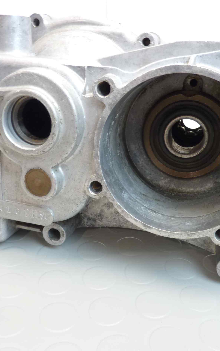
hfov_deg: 35.3
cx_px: 110
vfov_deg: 54.0
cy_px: 178
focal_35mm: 36
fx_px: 345
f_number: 3.3
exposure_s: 1/8
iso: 80
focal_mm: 4.1
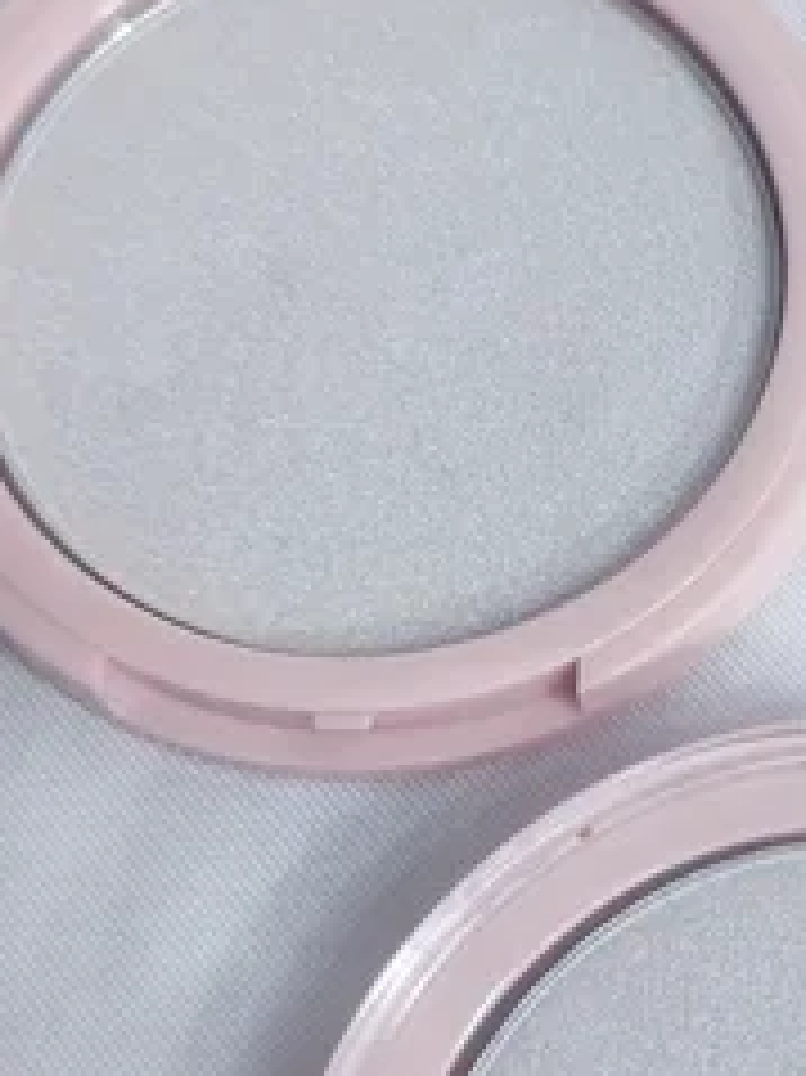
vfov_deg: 28.9
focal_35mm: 67
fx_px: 2082
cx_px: 883
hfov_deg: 20.9
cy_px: 637
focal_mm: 6.18
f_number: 1.65
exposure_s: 1/99.9
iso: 400
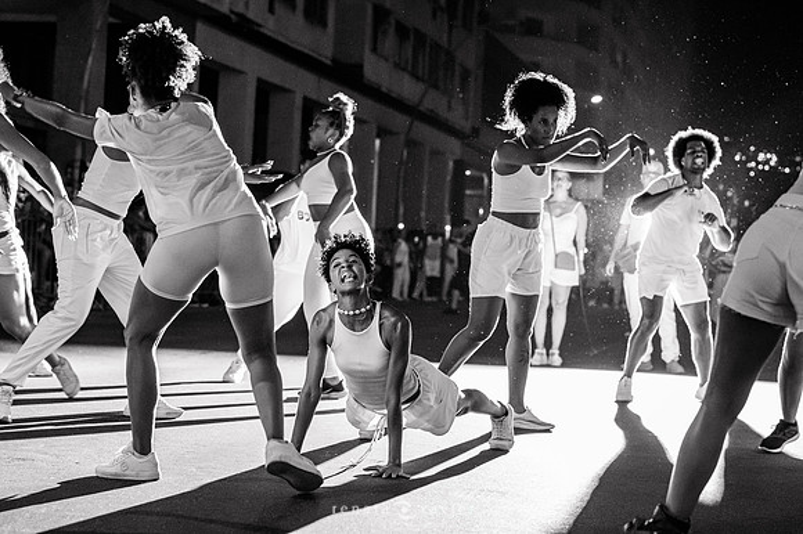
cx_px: 402
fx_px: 1672
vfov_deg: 18.2
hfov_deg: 27.0
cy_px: 267
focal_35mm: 75
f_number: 2.8
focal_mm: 50
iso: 2000
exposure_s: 1/250
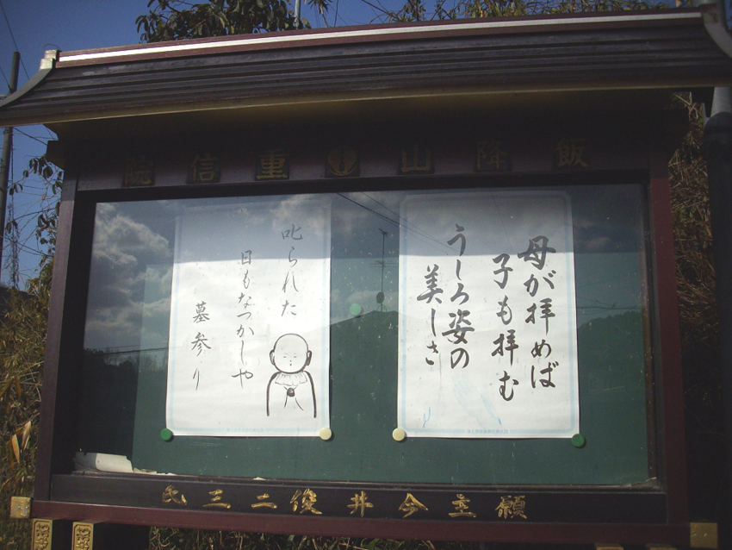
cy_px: 275
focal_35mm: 37
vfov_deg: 38.7
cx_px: 366
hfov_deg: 50.1
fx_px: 783
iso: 80
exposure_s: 1/800
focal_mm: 6.2
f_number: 5.6
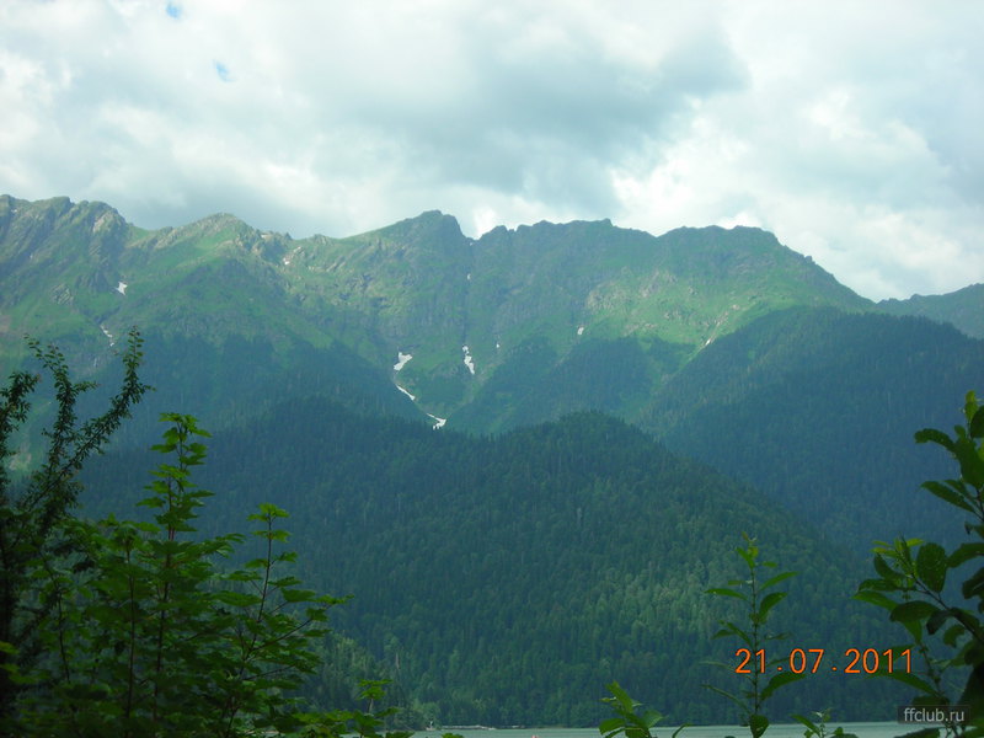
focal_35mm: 55
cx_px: 492
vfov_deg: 26.6
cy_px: 369
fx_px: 1563
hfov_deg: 34.9
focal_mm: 9.1
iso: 50
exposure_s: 1/120
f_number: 7.3
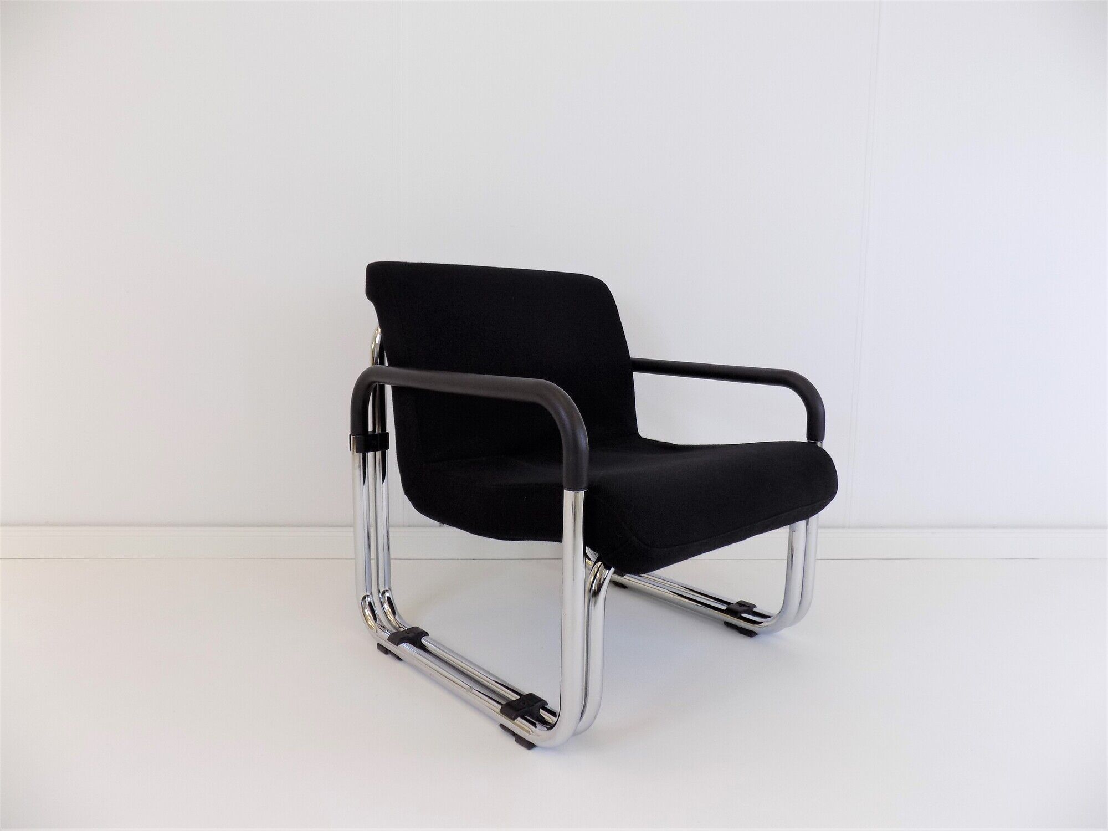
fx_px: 736
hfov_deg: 73.9
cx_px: 554
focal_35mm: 23
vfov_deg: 58.9
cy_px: 416
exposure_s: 1/40
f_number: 3.1
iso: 80
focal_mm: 4
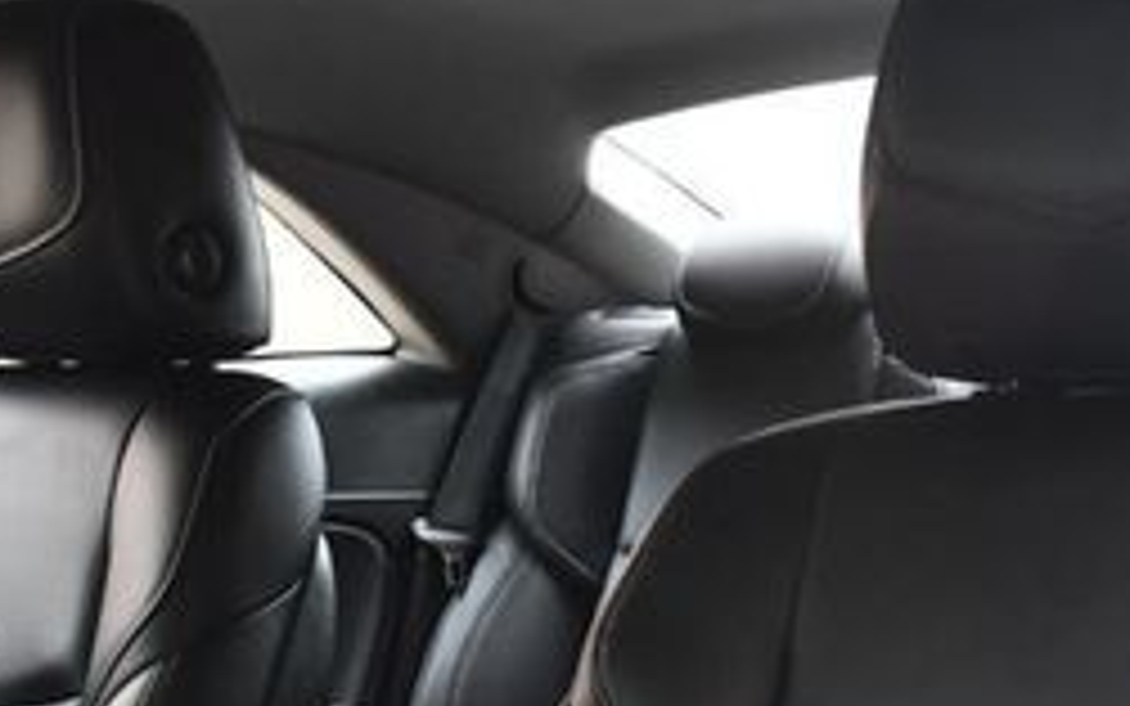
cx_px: 621
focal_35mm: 70
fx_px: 2156
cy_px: 639
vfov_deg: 18.3
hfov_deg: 29.3
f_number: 3.5
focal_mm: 18
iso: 1600
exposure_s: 1/125
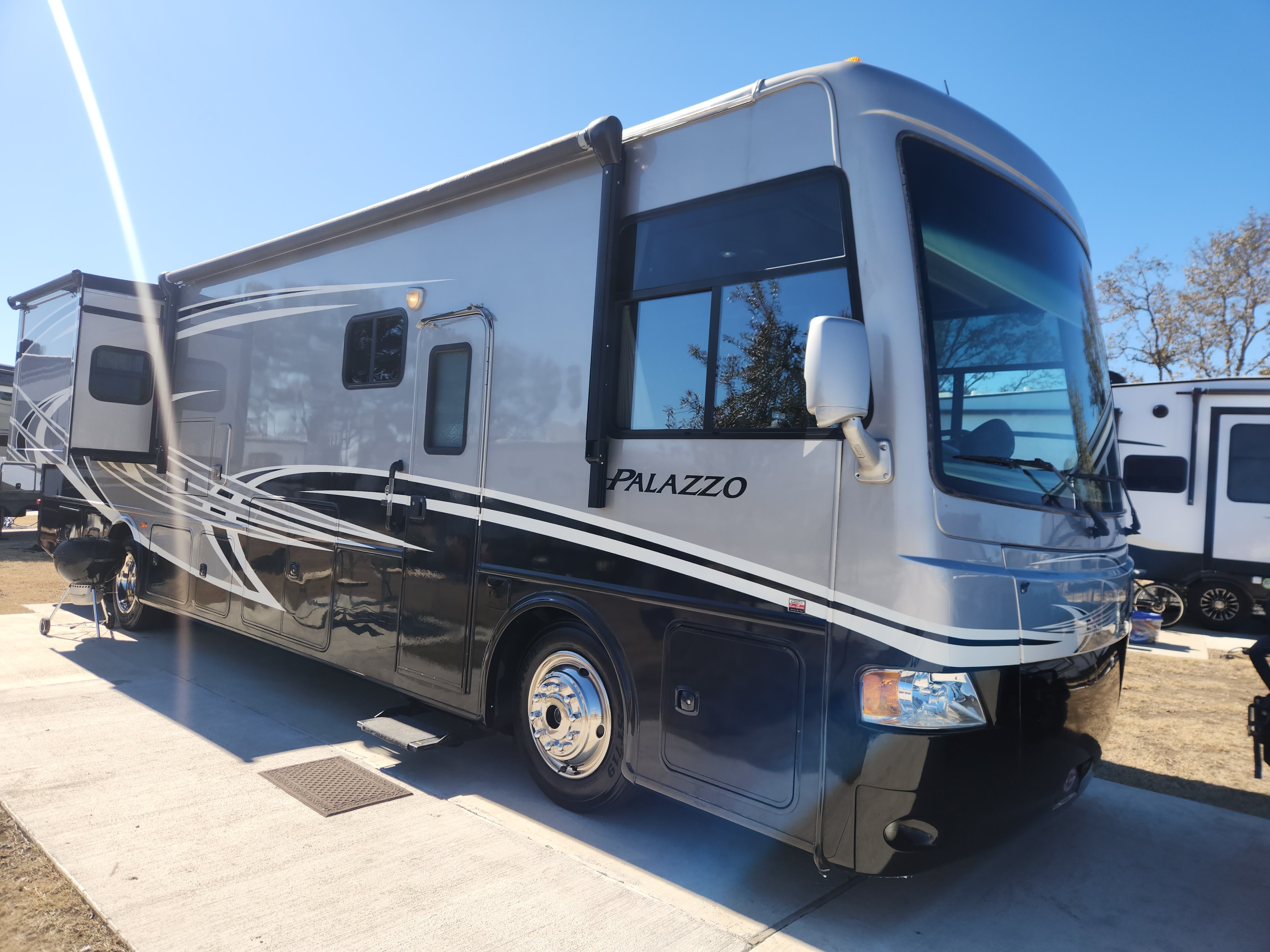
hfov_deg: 73.9
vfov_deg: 58.9
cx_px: 635
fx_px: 844
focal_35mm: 23
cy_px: 476
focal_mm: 5.4
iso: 20
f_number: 1.8
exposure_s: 1/1024
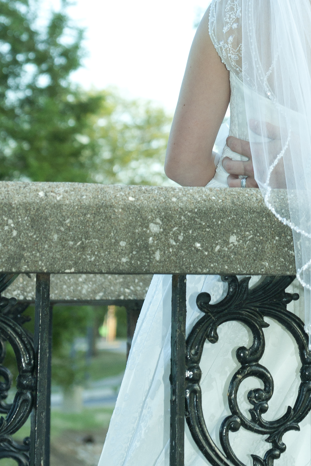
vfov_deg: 16.2
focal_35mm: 126
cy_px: 96
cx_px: 370
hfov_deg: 10.7
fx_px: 1632
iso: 200
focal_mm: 50
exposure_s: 1/80
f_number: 3.5
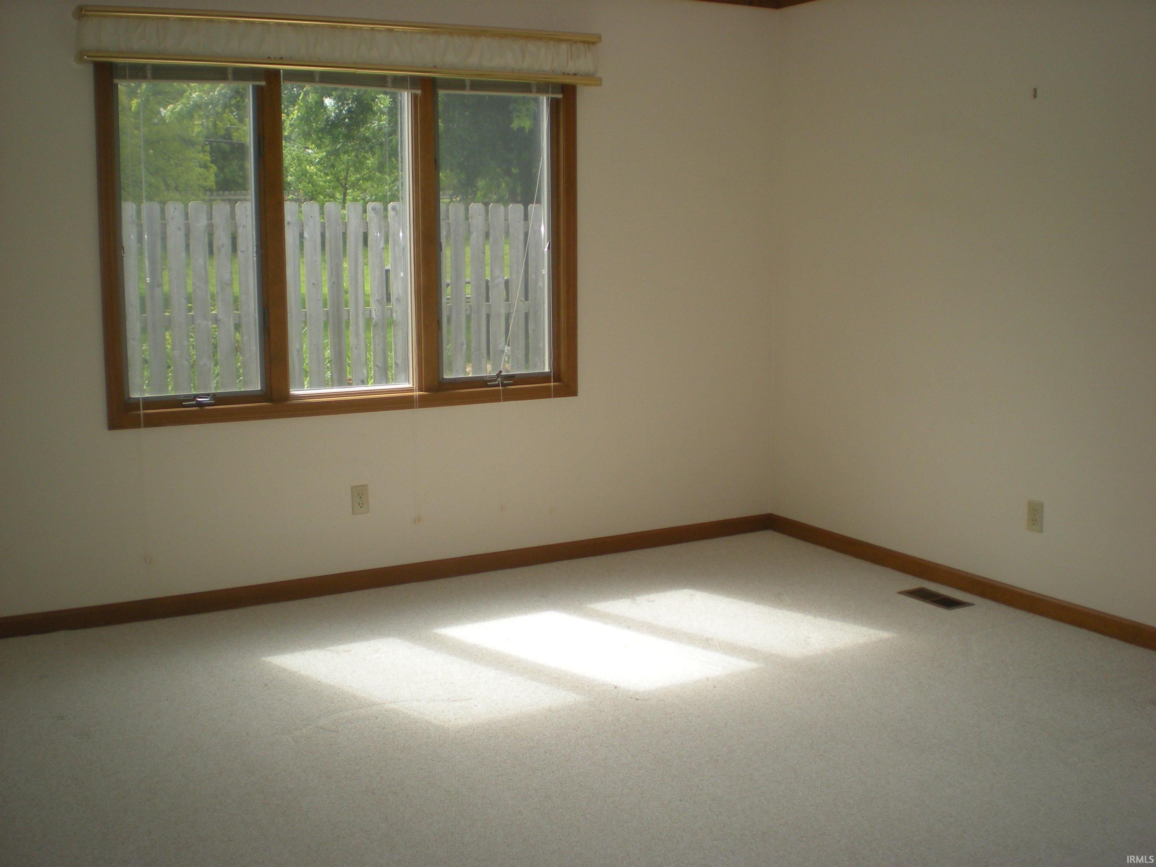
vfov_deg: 37.7
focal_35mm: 38
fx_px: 1269
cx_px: 578
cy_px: 434
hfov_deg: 49.0
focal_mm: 6.3
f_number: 3.1
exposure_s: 1/195
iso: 89
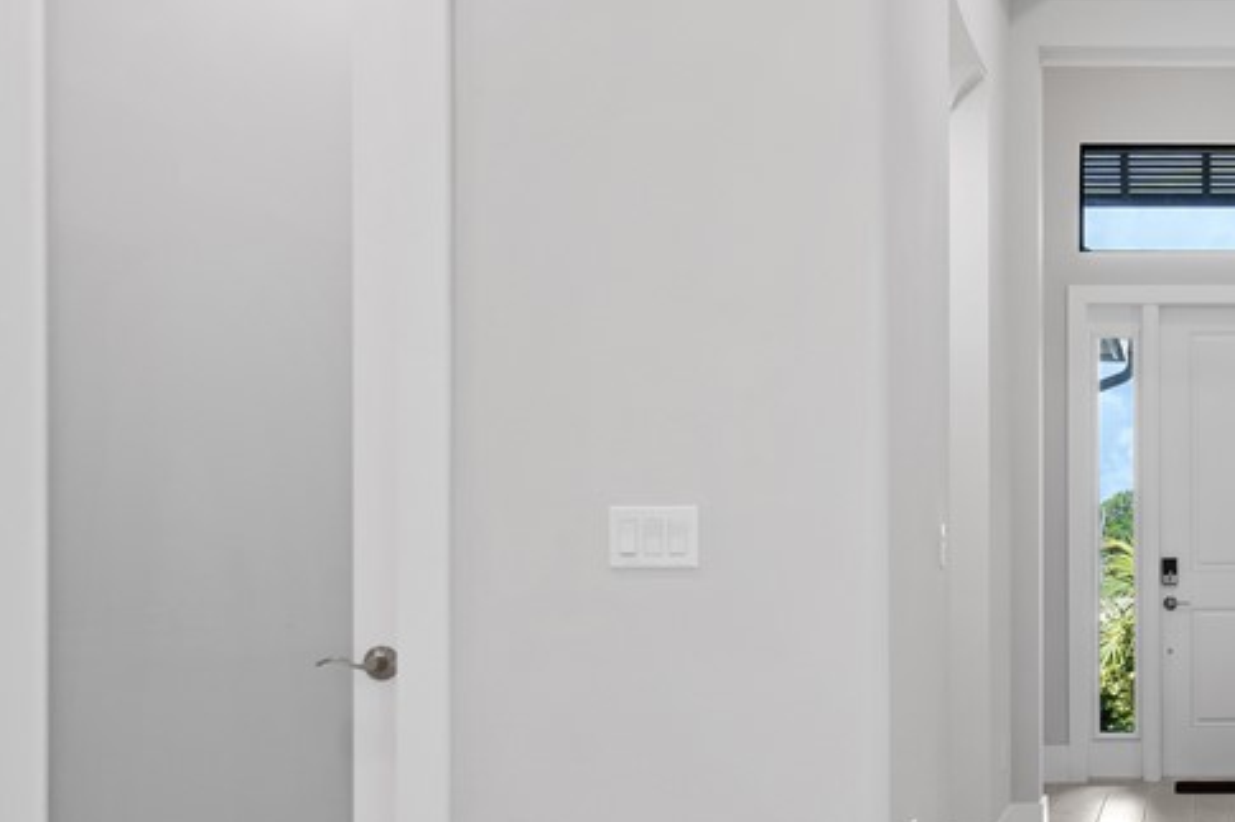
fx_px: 1920
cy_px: 494
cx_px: 1220
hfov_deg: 32.9
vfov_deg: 24.1
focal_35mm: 56
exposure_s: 1/20
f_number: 8
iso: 800
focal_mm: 25
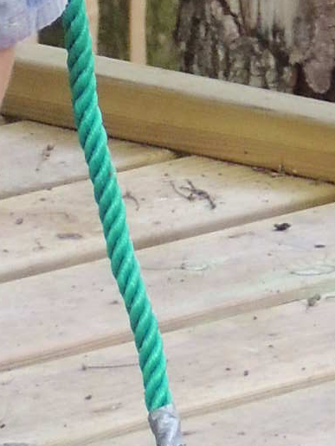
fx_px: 8568
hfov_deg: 2.2
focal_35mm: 664
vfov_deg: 3.0
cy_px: -607
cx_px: 327
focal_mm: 18.7
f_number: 4.2
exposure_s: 1/60
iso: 400
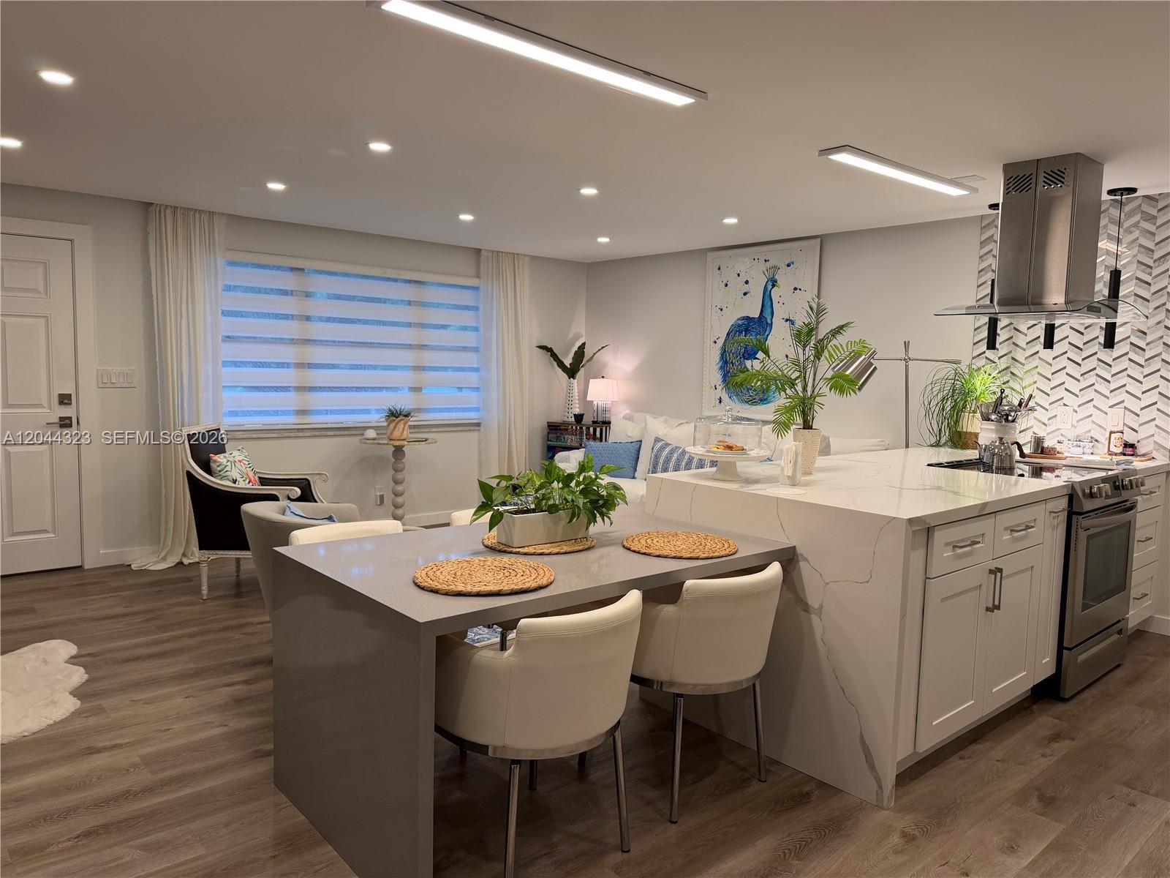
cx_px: 585
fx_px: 811
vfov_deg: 56.8
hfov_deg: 71.6
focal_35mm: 24
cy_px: 439
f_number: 1.78
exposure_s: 1/120
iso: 125
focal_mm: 6.76
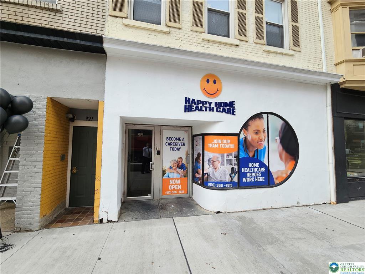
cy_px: 137
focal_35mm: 13
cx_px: 182
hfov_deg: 106.2
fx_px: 137
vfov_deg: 89.9
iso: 50
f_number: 2.2
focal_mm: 2.2
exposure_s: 1/551
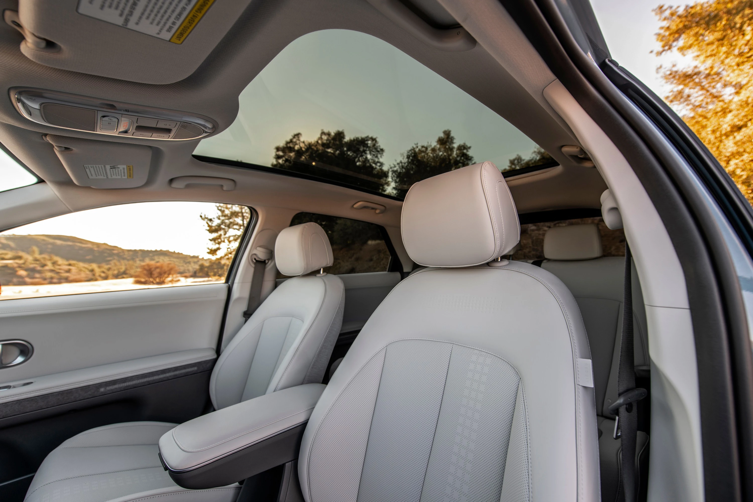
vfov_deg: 81.2
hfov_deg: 104.3
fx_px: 293
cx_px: 376
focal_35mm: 14
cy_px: 251
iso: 64
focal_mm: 14
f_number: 5
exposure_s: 1/50
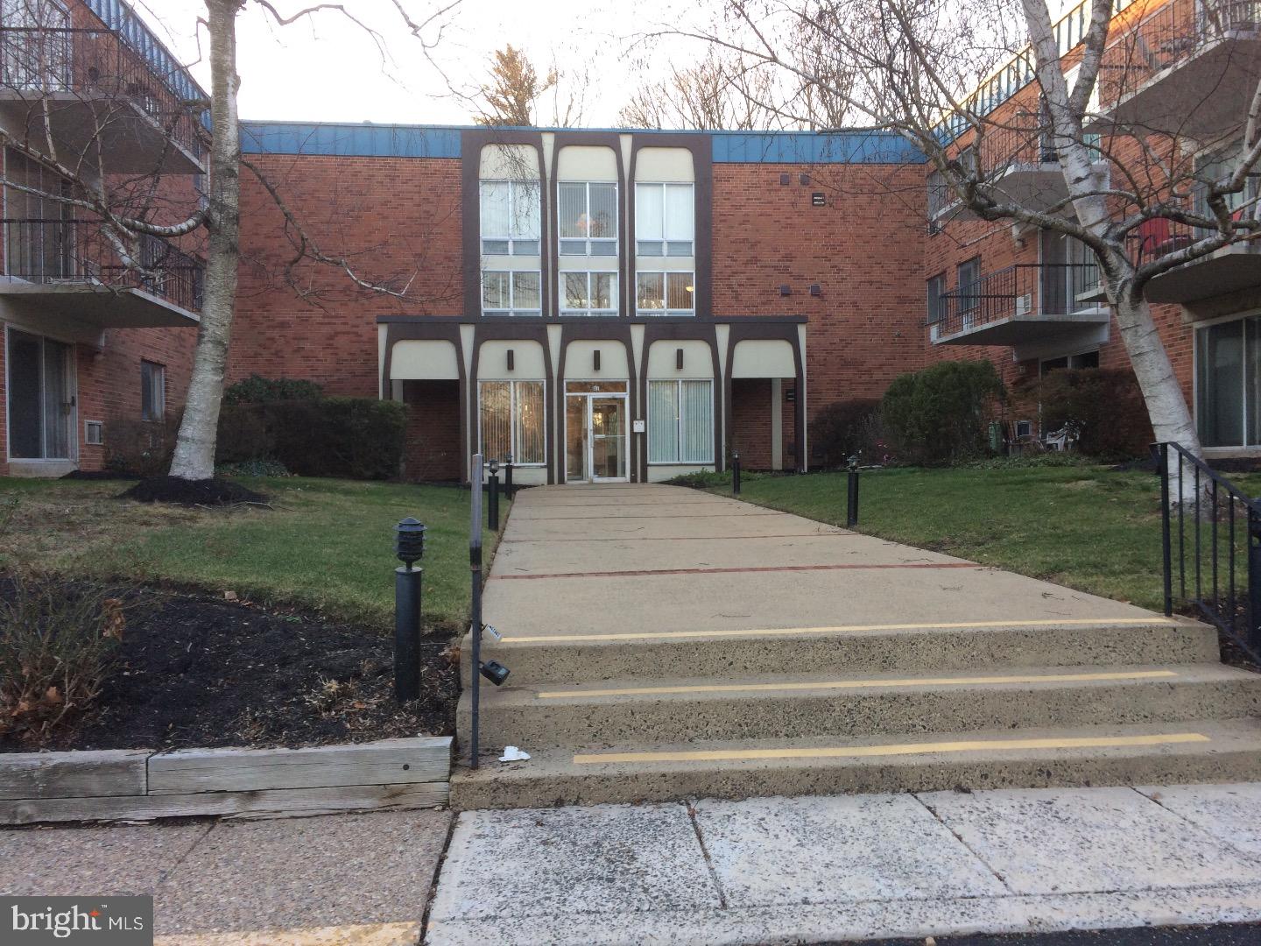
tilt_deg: +3.6
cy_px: 473
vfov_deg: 48.2
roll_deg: -0.1
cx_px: 630
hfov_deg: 61.7
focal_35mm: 29
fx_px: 1056
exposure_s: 1/120
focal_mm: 4.15
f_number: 2.2
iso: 50
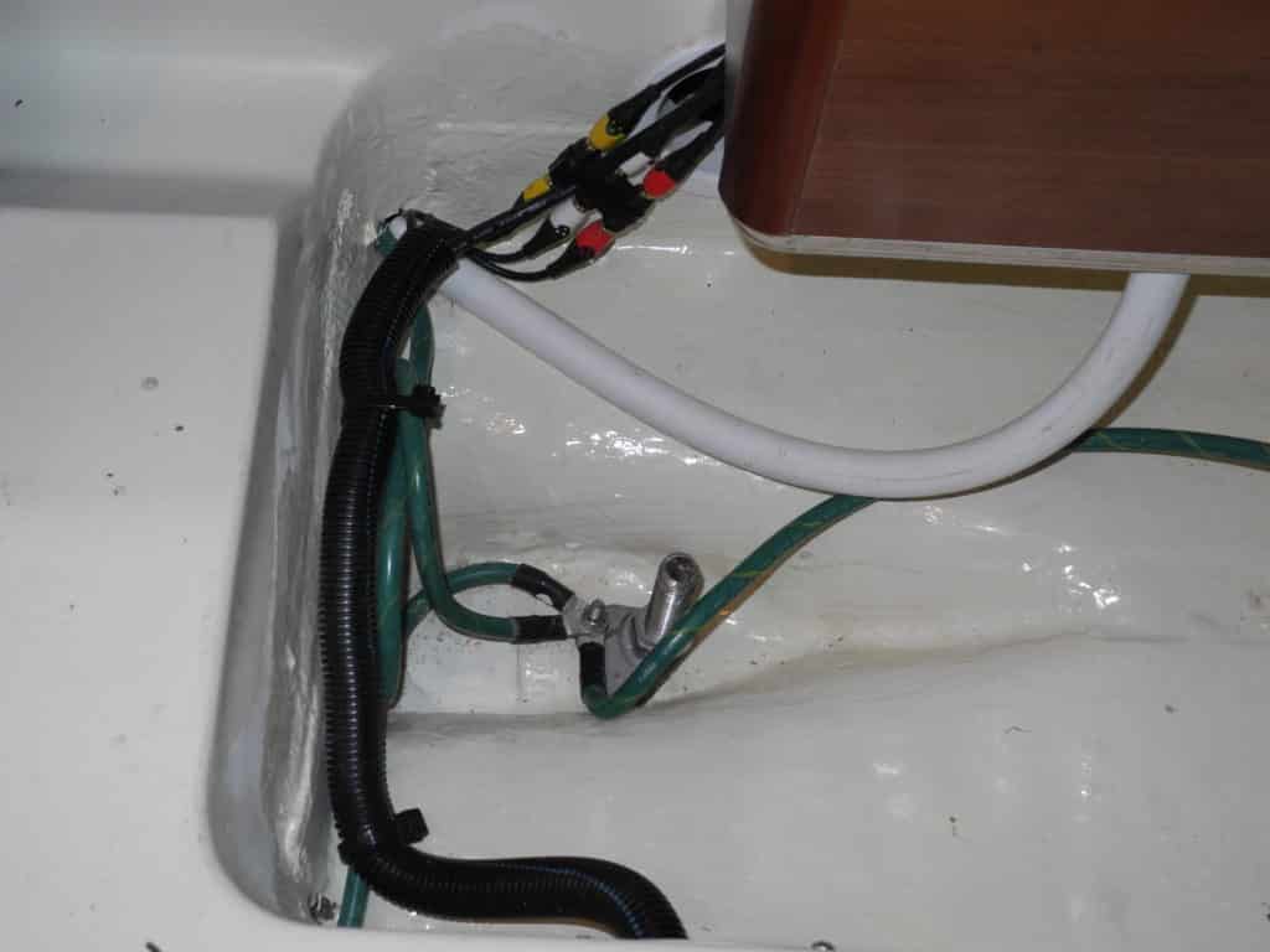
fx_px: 2018
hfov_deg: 34.9
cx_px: 635
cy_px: 476
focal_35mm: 55
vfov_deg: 26.6
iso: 200
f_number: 3.5
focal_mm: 11.8
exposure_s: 1/30
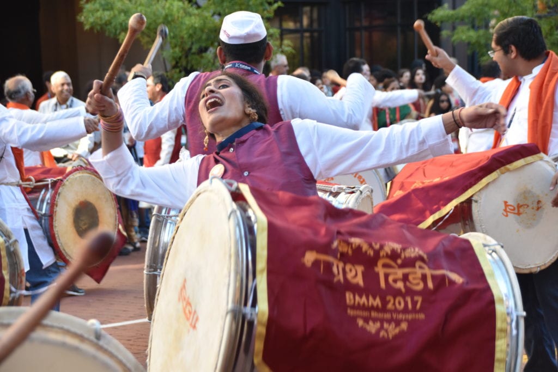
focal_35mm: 112
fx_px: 1744
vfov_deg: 12.2
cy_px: 186
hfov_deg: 18.2
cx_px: 279
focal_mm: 75
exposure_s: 1/125
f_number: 5.3
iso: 450
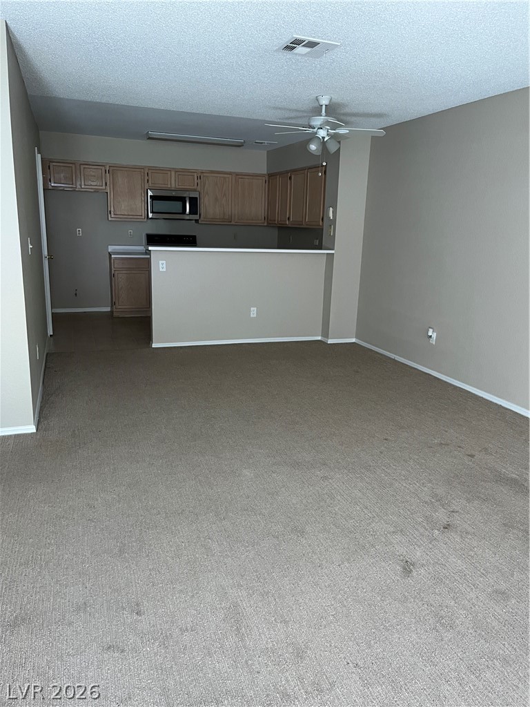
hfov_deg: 53.1
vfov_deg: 67.3
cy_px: 354
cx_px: 265
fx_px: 531
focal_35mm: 26
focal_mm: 5.1
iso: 125
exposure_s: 1/60
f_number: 1.6
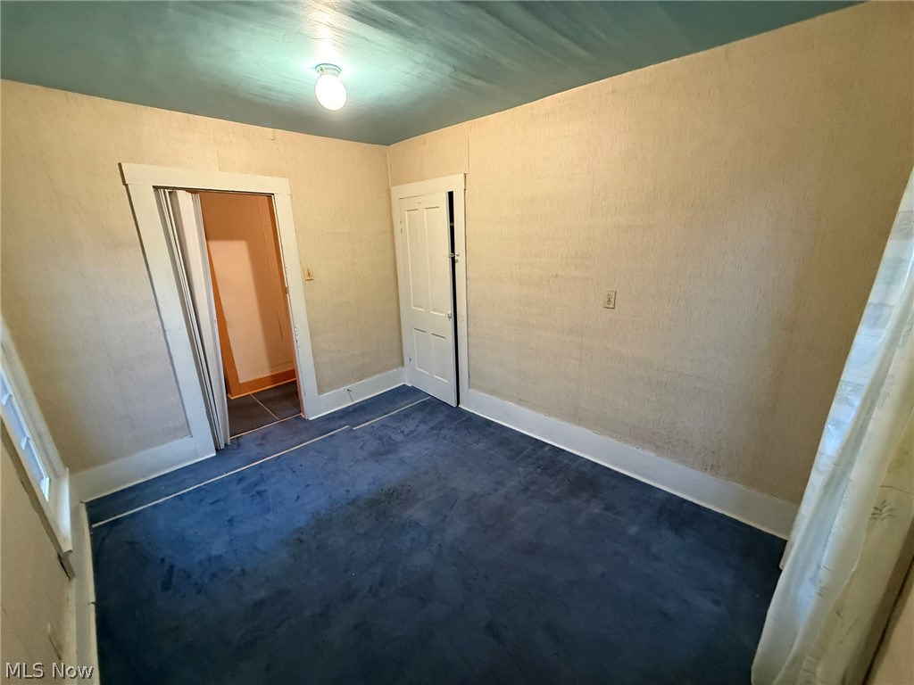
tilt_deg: -15.9
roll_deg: +2.2
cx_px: 457
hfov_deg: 102.1
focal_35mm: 14
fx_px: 370
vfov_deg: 85.7
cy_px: 342
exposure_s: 1/60
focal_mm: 2.22
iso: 640
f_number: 2.2
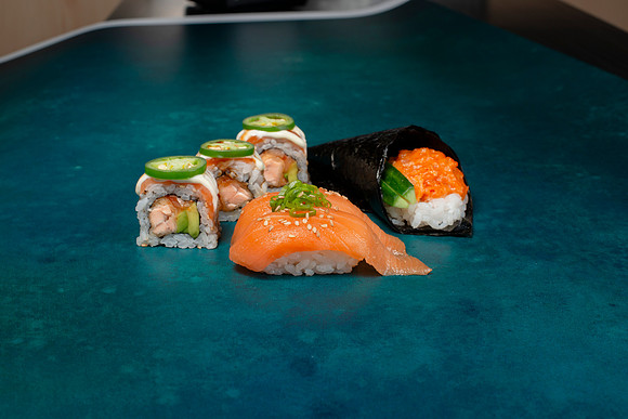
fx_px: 872
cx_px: 314
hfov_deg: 39.6
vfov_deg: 27.0
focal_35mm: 50
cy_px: 210
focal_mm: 50
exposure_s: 1/80
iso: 250
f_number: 11
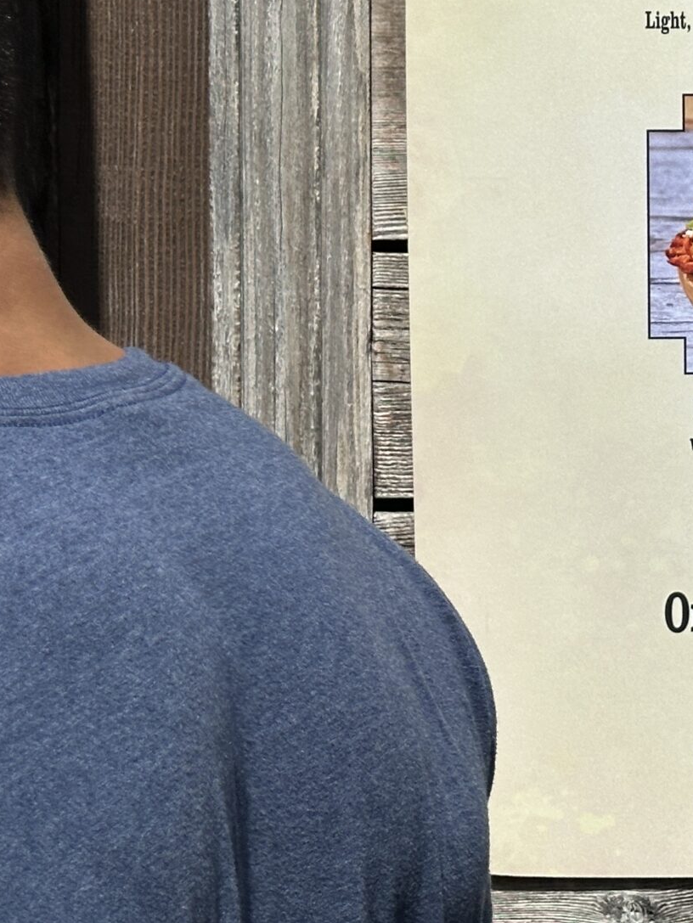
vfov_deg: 17.3
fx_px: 3015
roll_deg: -0.8
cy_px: 238
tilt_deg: +0.0
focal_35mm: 113
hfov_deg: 12.8
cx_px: 852
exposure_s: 1/9804
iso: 64
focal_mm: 6.86
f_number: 1.78
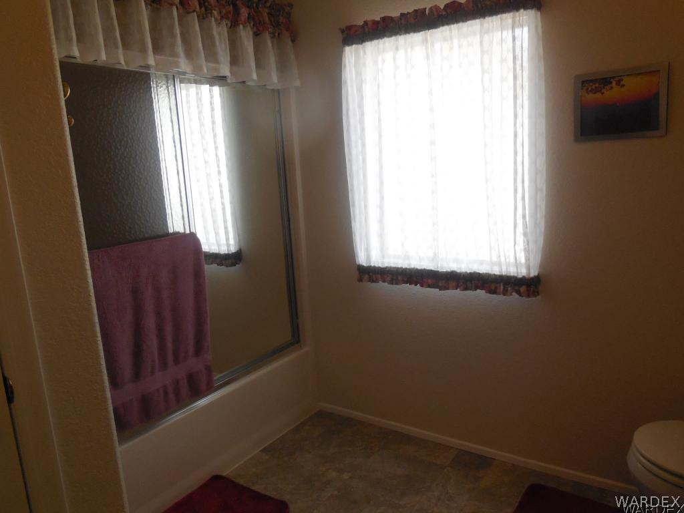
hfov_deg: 69.4
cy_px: 256
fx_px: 494
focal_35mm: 25
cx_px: 342
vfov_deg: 54.9
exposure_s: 1/250
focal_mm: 4.5
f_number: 3.1
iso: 450
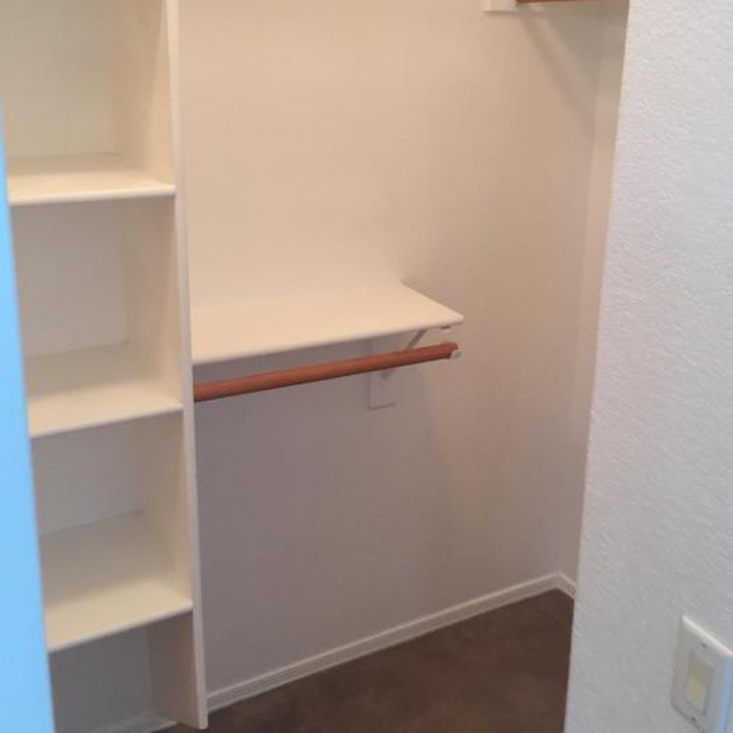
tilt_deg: -18.2
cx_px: 378
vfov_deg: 44.7
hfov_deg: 44.9
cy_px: 288
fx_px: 886
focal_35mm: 37
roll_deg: -2.4
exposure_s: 1/30
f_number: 2.2
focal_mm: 4.15
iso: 80
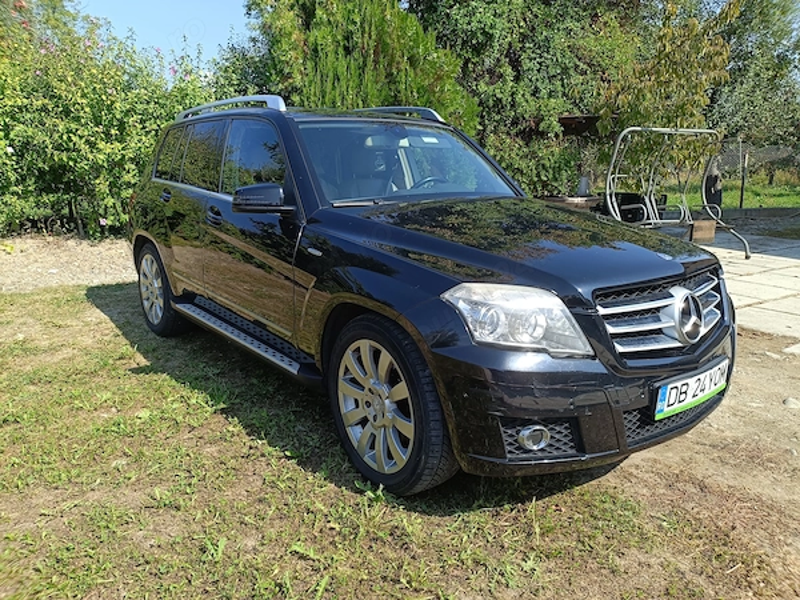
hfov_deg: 69.4
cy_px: 300
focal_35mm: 25
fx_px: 578
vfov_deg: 54.9
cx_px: 400
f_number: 1.7
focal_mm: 4.7
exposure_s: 1/364
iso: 50
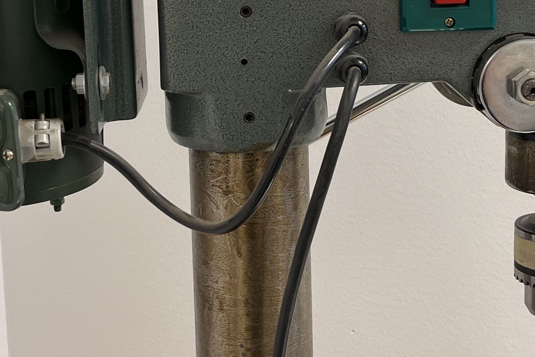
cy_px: 56
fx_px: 1011
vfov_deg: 19.7
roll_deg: +1.7
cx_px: 274
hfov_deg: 29.7
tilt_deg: -9.5
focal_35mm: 68
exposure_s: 1/50
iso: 80
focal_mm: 5.1
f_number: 1.6
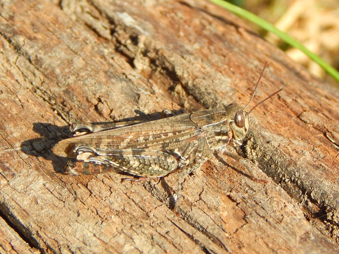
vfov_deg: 9.3
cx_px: 170
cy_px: 127
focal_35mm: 160
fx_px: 1567
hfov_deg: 12.3
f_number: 5.1
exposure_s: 1/400
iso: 125
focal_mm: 28.7
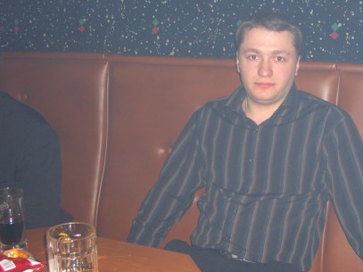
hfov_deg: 33.9
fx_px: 587
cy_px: 149
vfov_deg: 26.1
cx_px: 253
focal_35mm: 56
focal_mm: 7.9
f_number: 2.8
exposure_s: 1/60
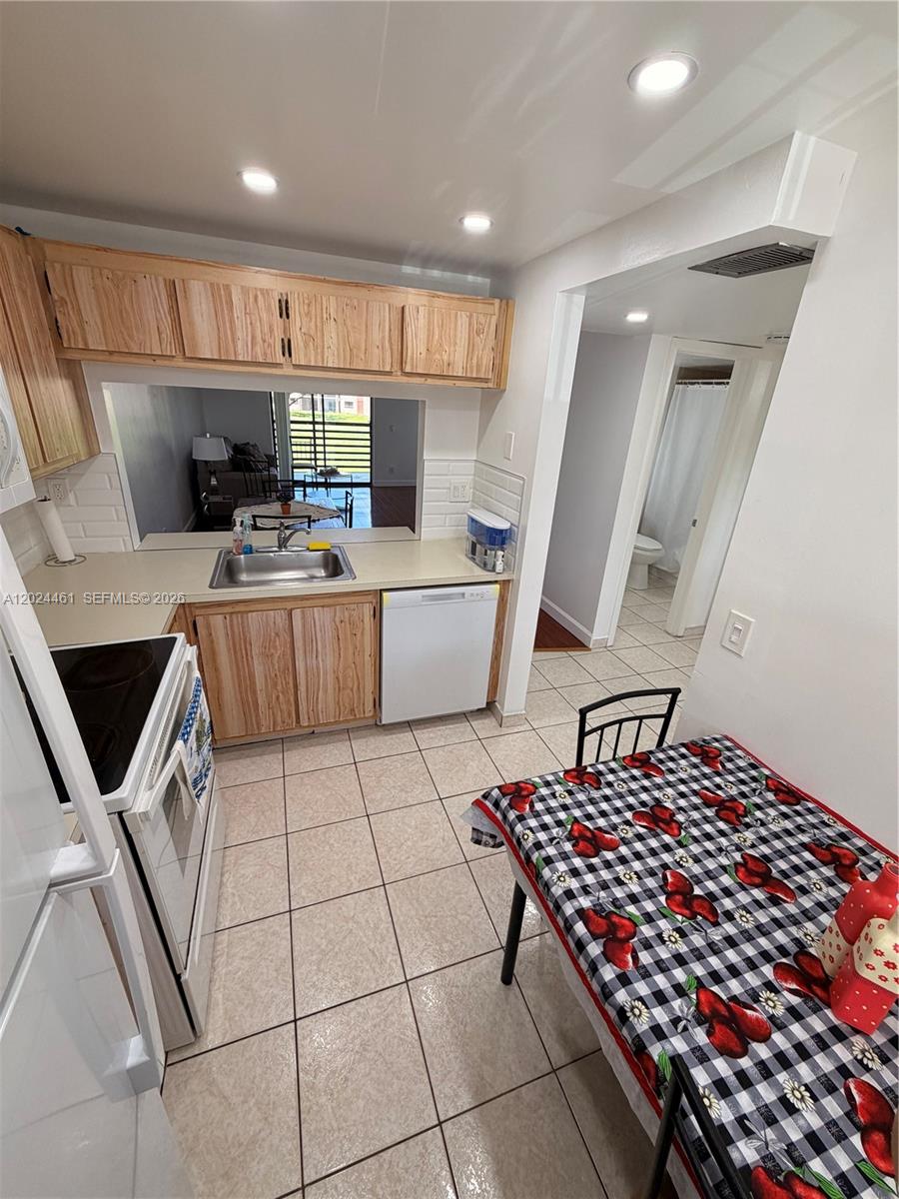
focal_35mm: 14
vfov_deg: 102.1
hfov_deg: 85.7
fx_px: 485
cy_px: 600
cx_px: 450
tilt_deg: -22.5
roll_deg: -3.8
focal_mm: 2.22
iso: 125
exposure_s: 1/120
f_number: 2.2
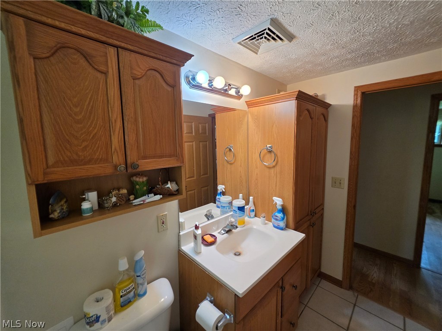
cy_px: 166
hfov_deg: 106.2
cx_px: 221
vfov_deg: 89.9
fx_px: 166
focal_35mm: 13
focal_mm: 2.2
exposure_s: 1/120
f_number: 1.9
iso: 200
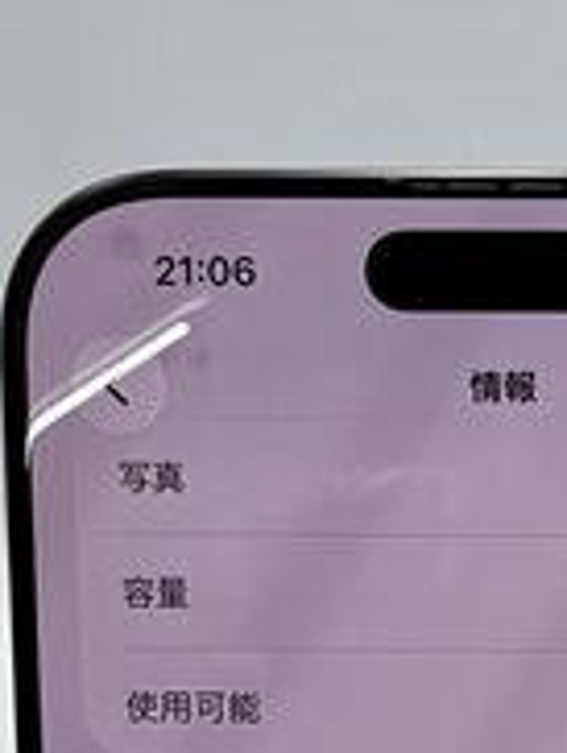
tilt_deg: -25.7
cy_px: 1047
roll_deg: +0.0
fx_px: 2092
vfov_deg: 18.6
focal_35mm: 96
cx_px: 946
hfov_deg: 14.1
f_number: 2.2
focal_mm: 2.22
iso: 40
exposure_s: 1/256
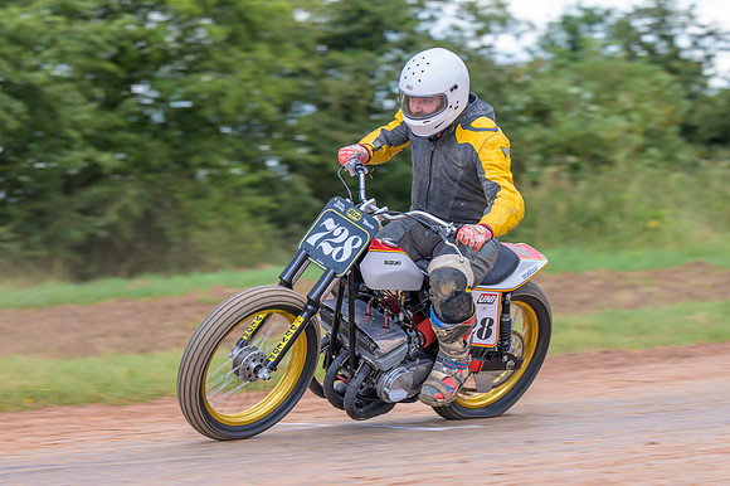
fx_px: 3648
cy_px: 243
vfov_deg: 7.6
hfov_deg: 11.4
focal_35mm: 180
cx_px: 365
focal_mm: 120
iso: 140
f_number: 4
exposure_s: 1/320
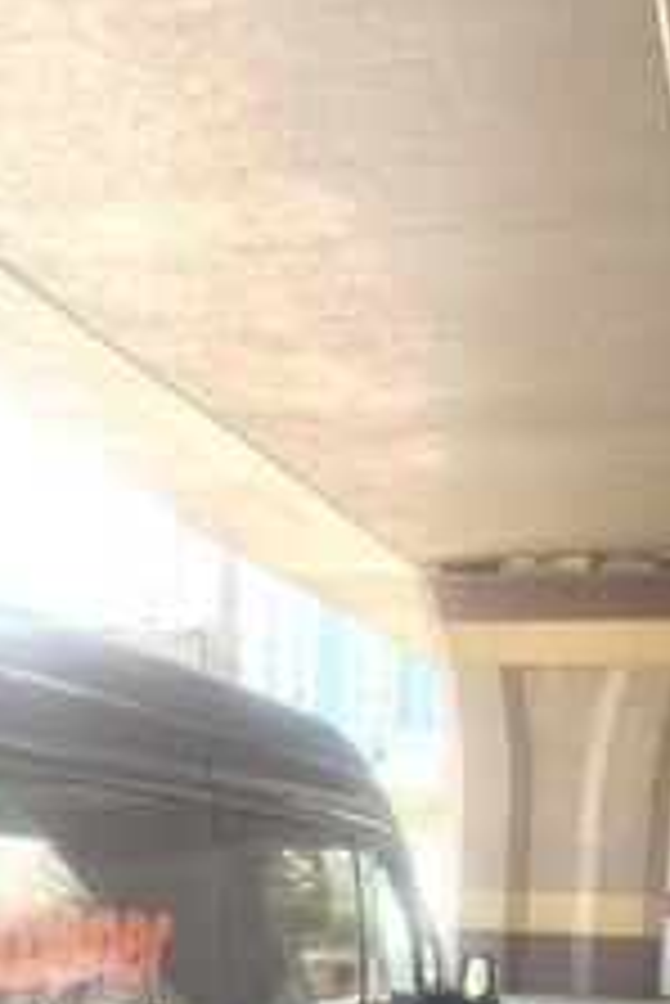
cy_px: 1031
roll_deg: -1.2
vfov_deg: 28.0
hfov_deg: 20.0
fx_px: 1867
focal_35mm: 67
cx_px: 76
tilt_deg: -7.7
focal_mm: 4.15
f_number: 2.2
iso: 50
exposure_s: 1/100
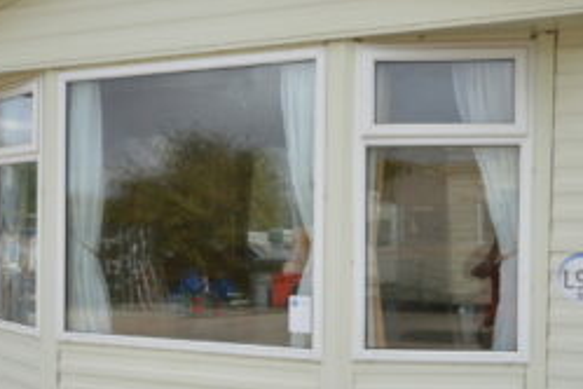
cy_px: 269
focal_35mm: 65
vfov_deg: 20.8
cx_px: 372
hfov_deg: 30.8
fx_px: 1053
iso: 100
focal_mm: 20
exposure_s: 1/200
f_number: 7.1
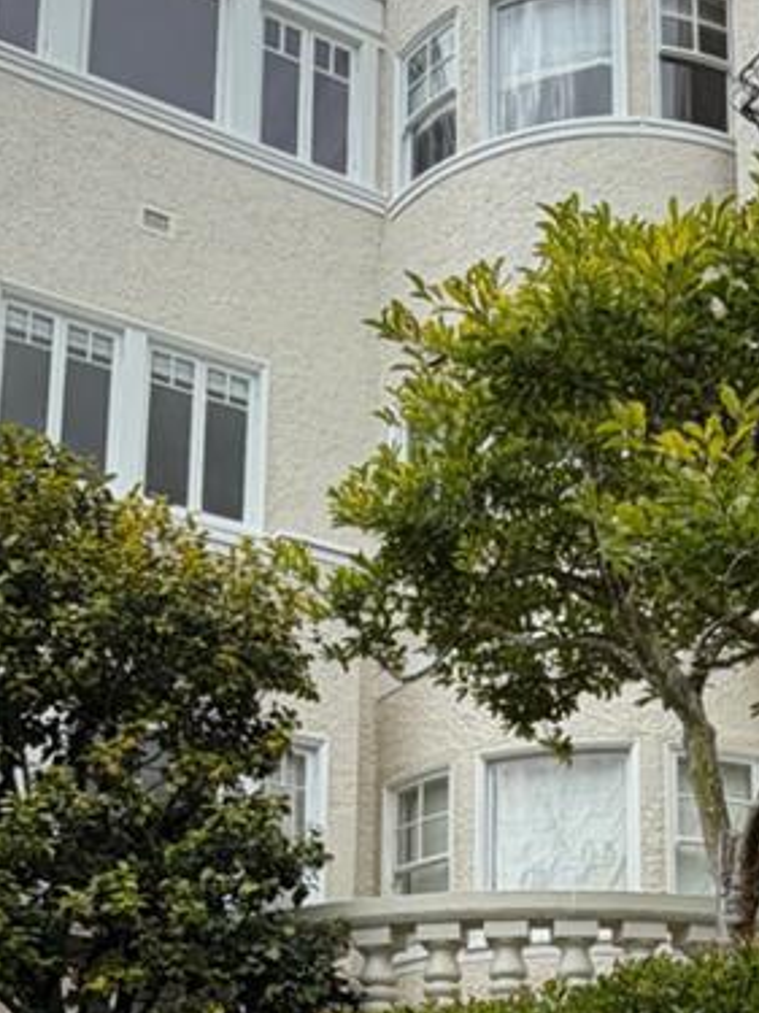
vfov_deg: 32.1
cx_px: 474
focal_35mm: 56
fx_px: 1638
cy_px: 975
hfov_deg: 26.0
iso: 20
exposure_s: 1/770
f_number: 2.2
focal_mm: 2.22
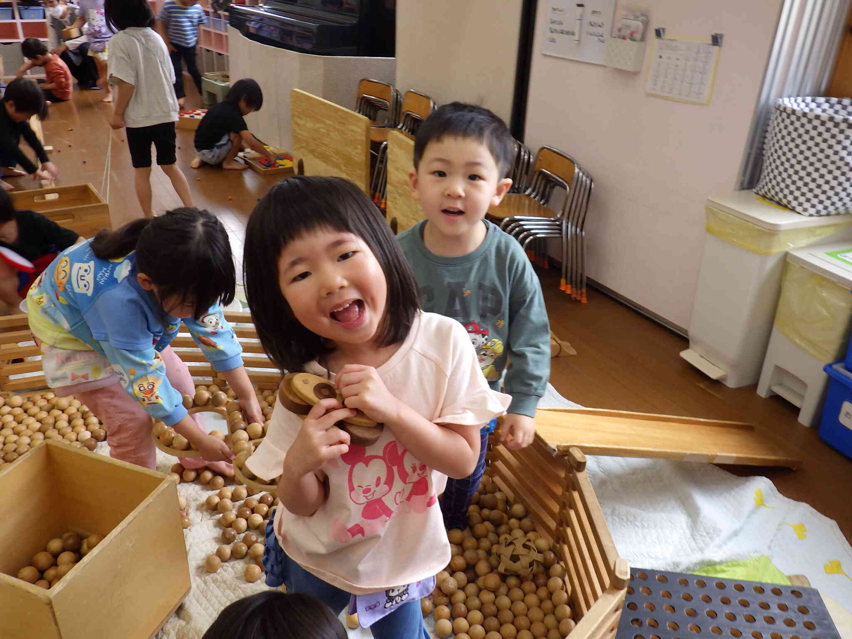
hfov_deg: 63.4
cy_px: 320
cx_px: 426
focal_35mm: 28
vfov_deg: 49.7
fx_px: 689
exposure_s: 1/45
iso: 160
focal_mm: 5
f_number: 3.5
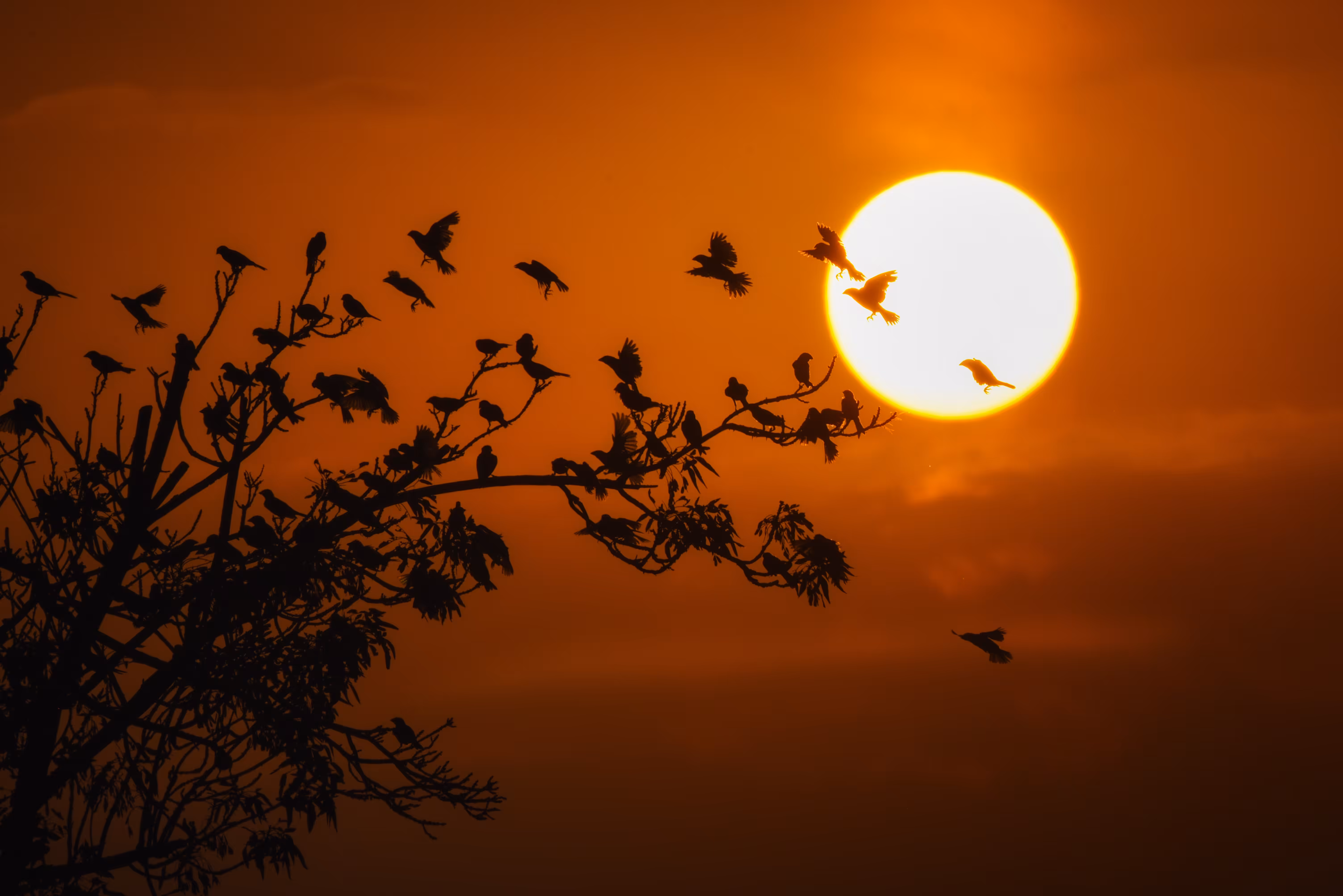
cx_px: 672
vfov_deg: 2.8
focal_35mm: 500
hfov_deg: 4.1
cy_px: 448
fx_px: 18659
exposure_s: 1/3200
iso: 200
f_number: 22
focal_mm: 500
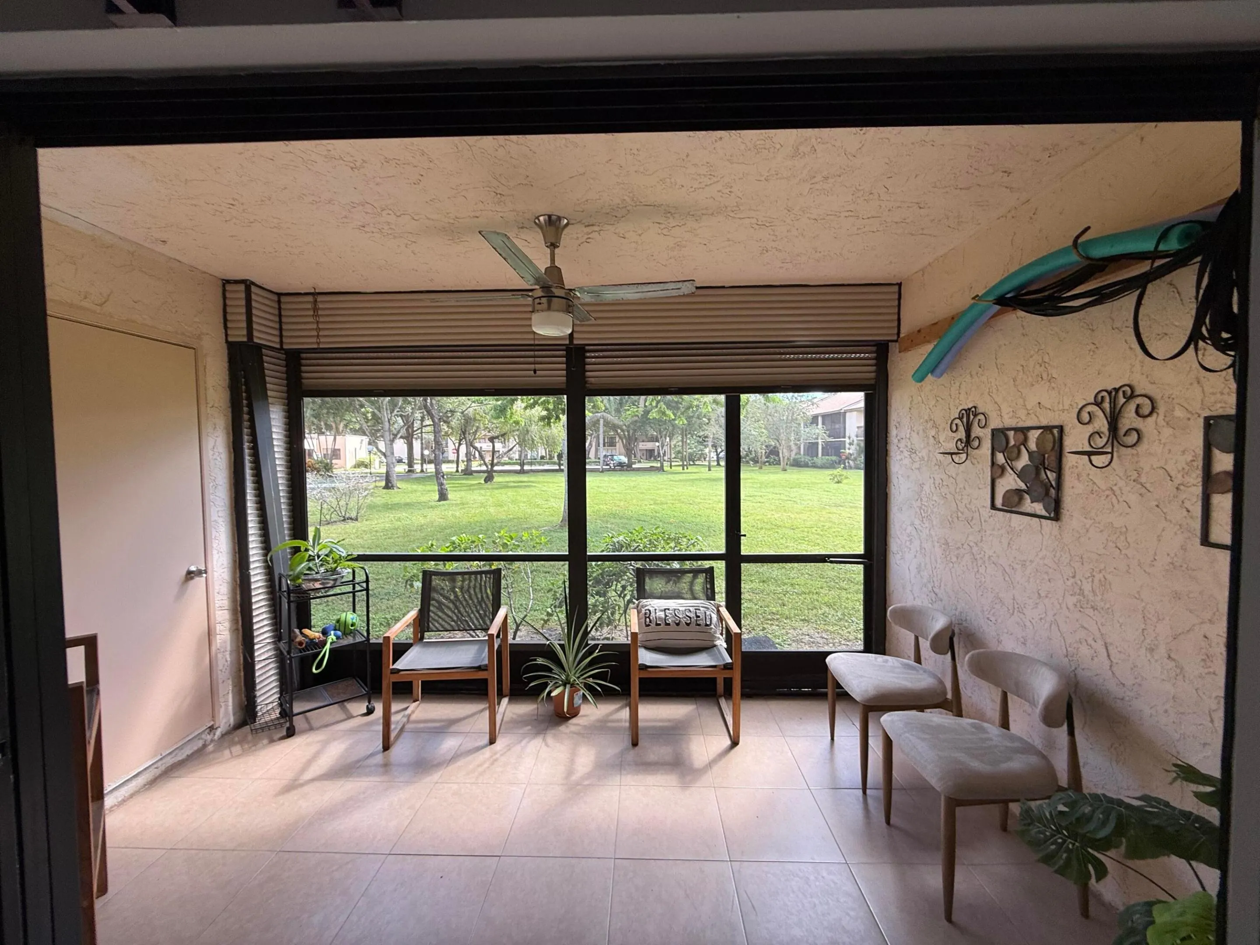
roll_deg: +0.3
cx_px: 630
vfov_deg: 85.7
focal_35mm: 14
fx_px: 510
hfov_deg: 102.1
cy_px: 472
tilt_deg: -2.8
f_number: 2.2
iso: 40
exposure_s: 1/103
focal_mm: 2.22
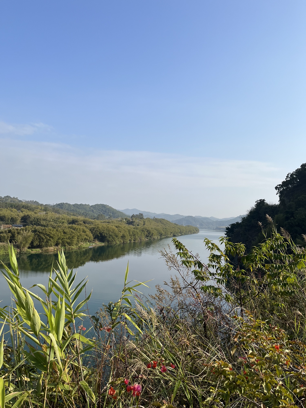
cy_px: 204
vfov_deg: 67.3
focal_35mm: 26
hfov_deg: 53.1
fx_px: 306
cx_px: 153
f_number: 1.6
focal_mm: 5.1
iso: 50
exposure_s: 1/4484
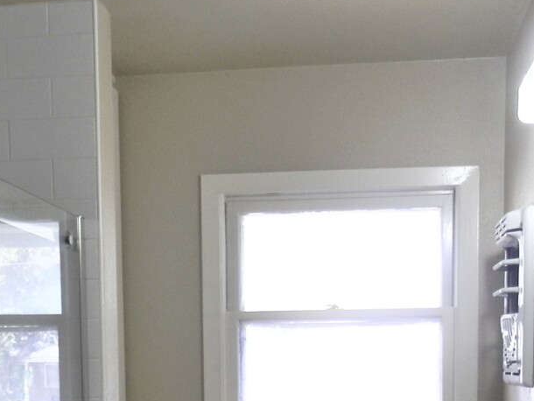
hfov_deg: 32.7
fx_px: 911
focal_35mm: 59
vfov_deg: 23.3
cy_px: 446
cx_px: 246
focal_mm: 4.5
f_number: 3
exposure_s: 1/30
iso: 125
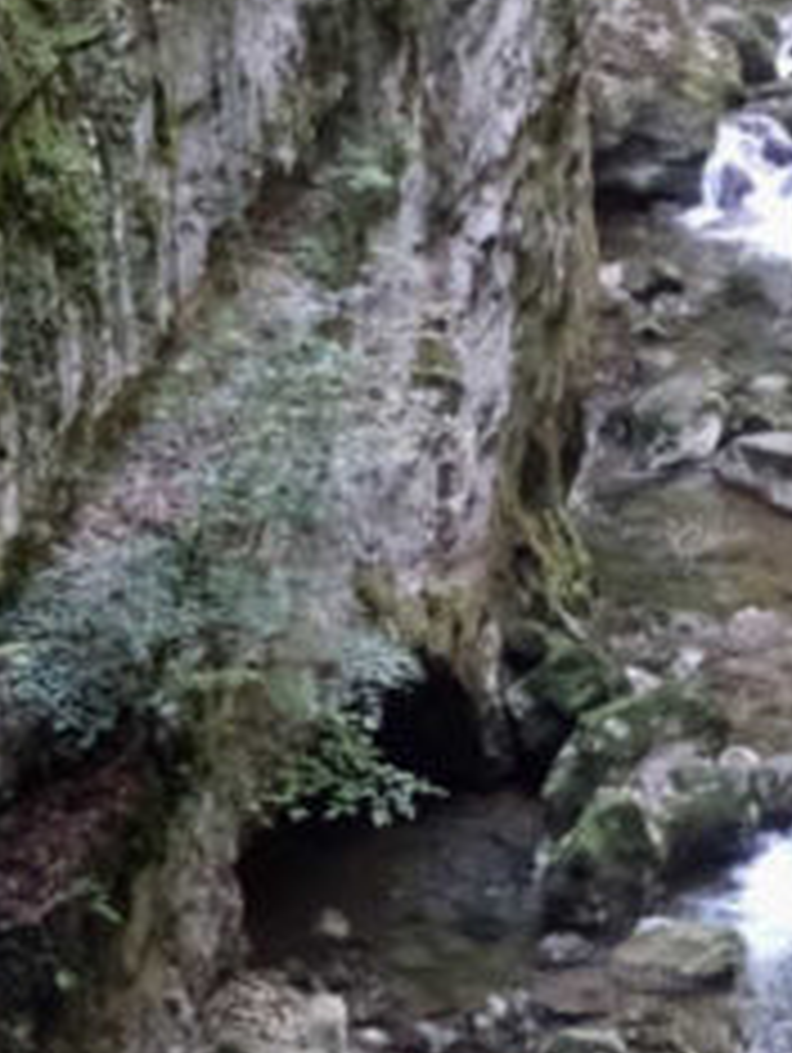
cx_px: 486
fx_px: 3197
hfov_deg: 14.1
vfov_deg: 17.3
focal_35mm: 105
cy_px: 1440
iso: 800
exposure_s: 1/30
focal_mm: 4.1
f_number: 3.5
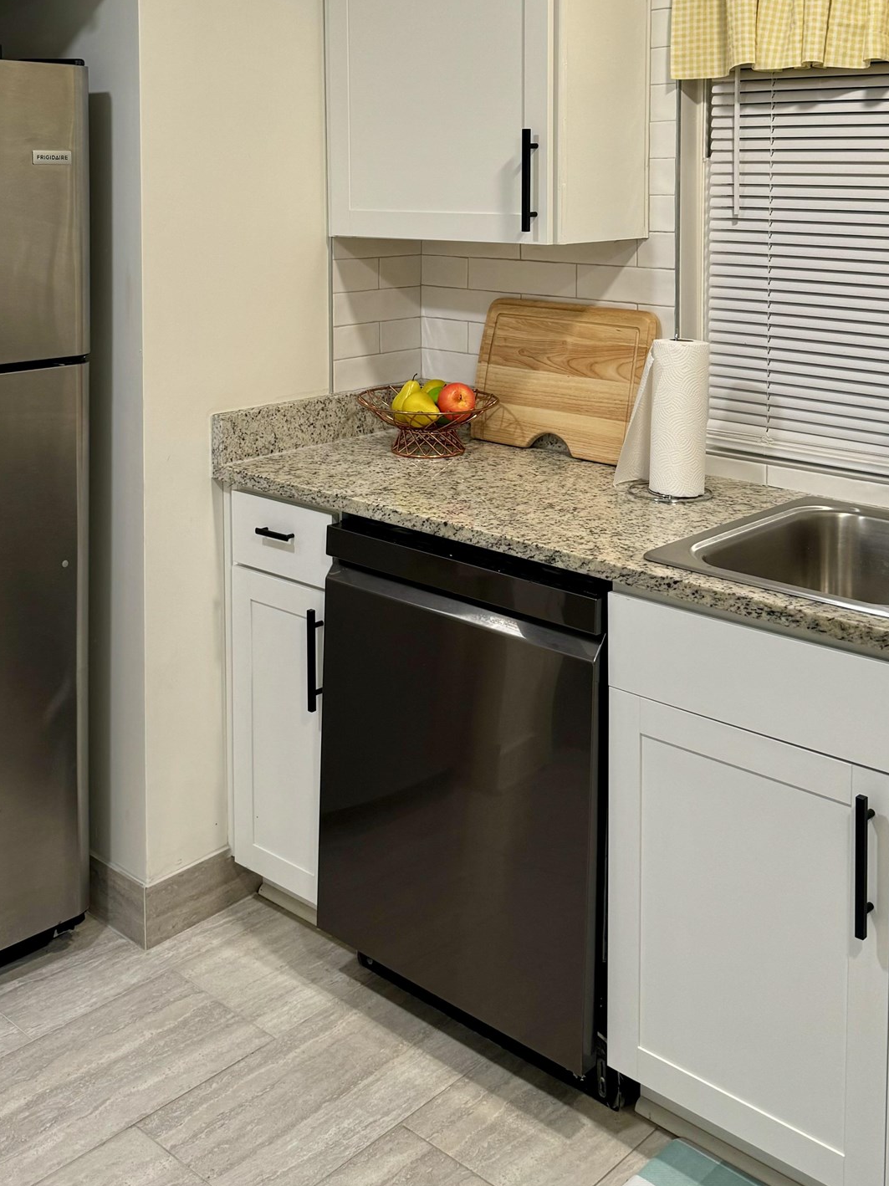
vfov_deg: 45.7
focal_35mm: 39
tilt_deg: -3.5
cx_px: 353
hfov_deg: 36.7
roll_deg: -0.7
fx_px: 1336
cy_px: 259
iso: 125
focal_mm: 6.76
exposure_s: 1/60
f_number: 1.78
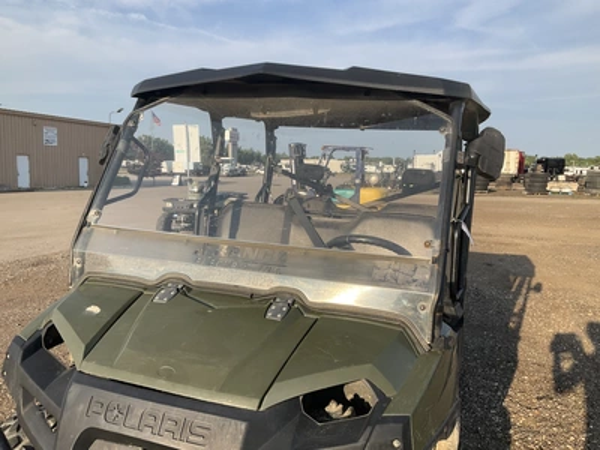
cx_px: 300
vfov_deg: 48.2
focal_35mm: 29
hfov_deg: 61.7
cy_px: 225
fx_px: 503
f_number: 1.8
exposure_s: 1/978
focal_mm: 3
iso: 25
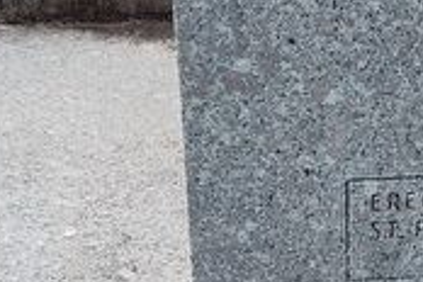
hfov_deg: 17.7
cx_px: 511
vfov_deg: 12.5
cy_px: 126
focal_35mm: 110
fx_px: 1292
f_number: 1.8
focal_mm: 5.56
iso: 100
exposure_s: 1/689
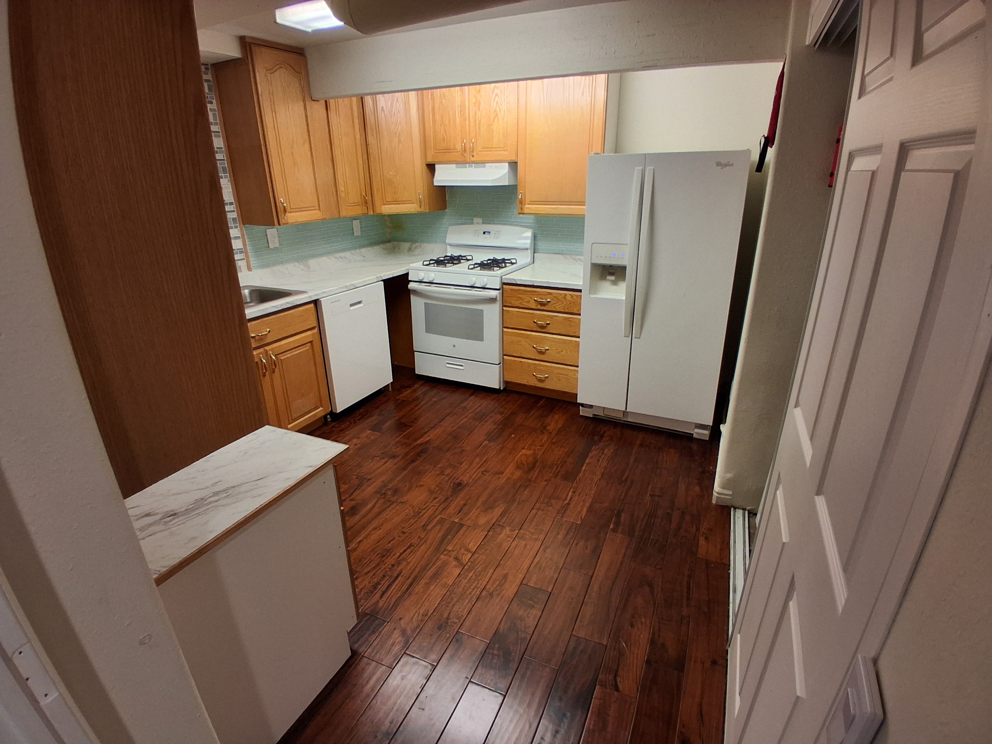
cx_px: 496
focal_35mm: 17
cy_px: 372
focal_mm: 1.4
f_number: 2.2
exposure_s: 1/40
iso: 125
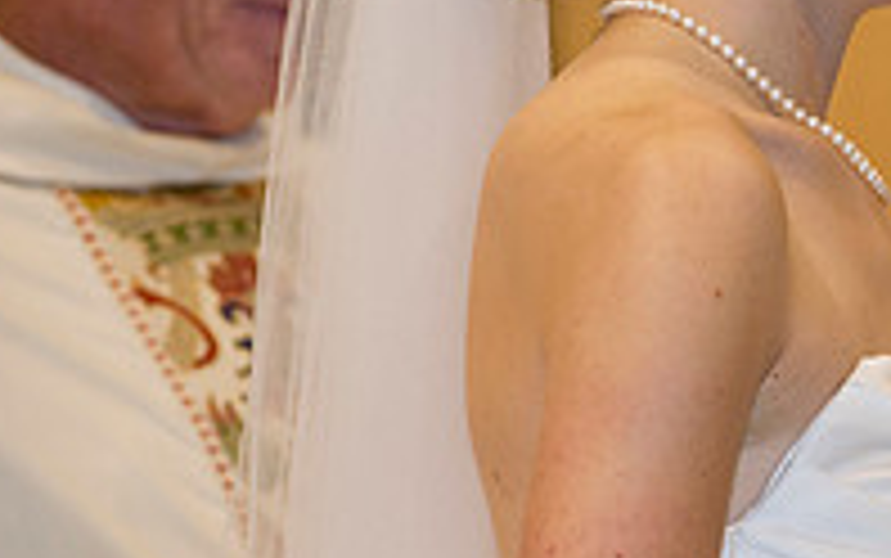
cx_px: 1274
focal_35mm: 523
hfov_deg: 4.0
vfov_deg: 2.5
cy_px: 266
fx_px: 12707
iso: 1250
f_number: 3.5
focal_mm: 175
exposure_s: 1/60
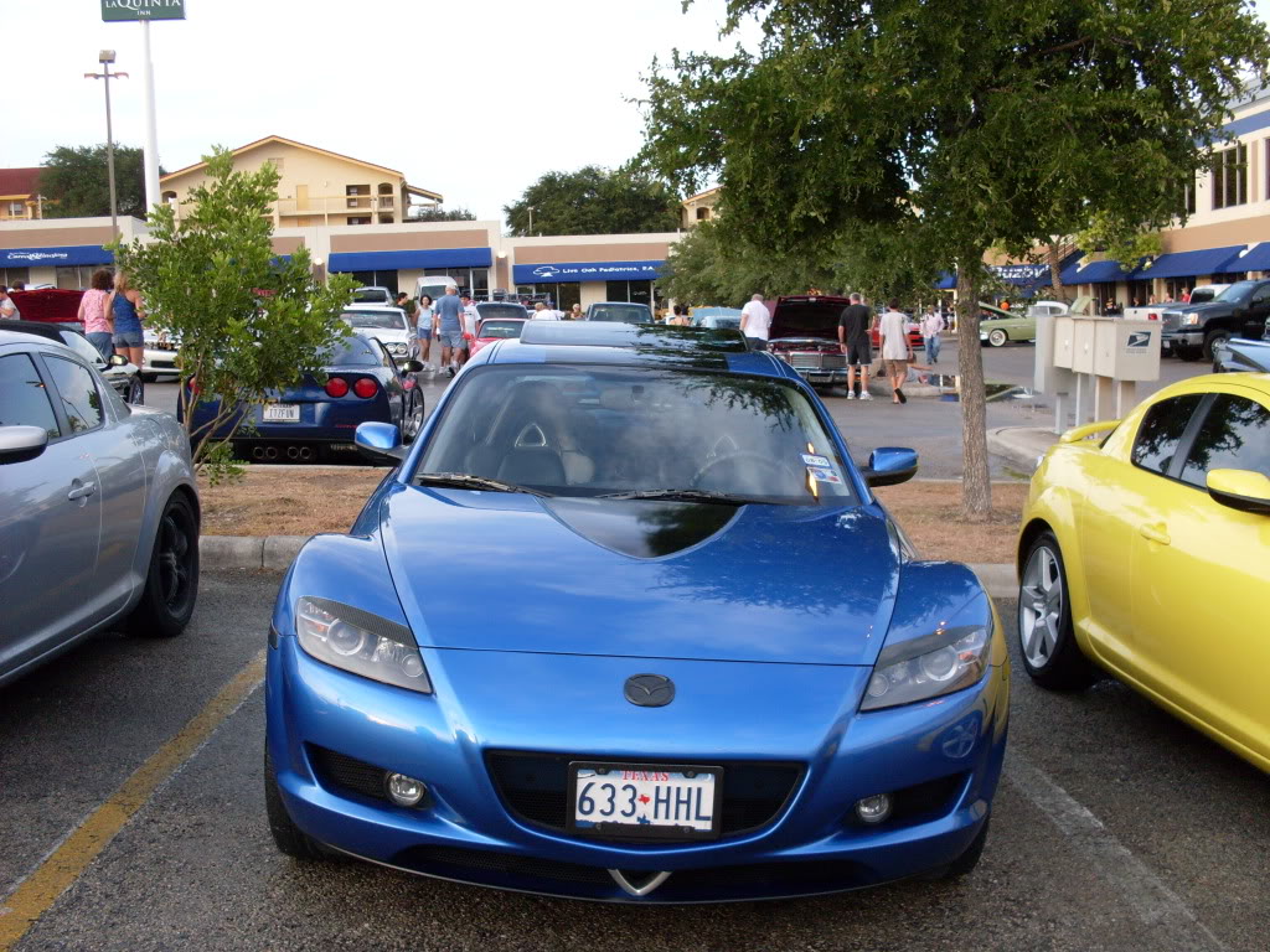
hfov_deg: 49.0
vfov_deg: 37.7
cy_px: 476
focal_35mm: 38
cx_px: 635
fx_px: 1394
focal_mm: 6.3
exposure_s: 1/90
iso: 80
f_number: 2.8
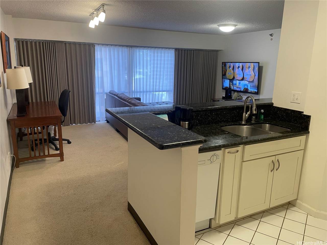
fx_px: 246
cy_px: 122
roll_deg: -1.0
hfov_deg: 67.3
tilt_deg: -13.9
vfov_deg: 53.1
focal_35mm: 26
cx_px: 164
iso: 100
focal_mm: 4.2
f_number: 1.6
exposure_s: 1/60
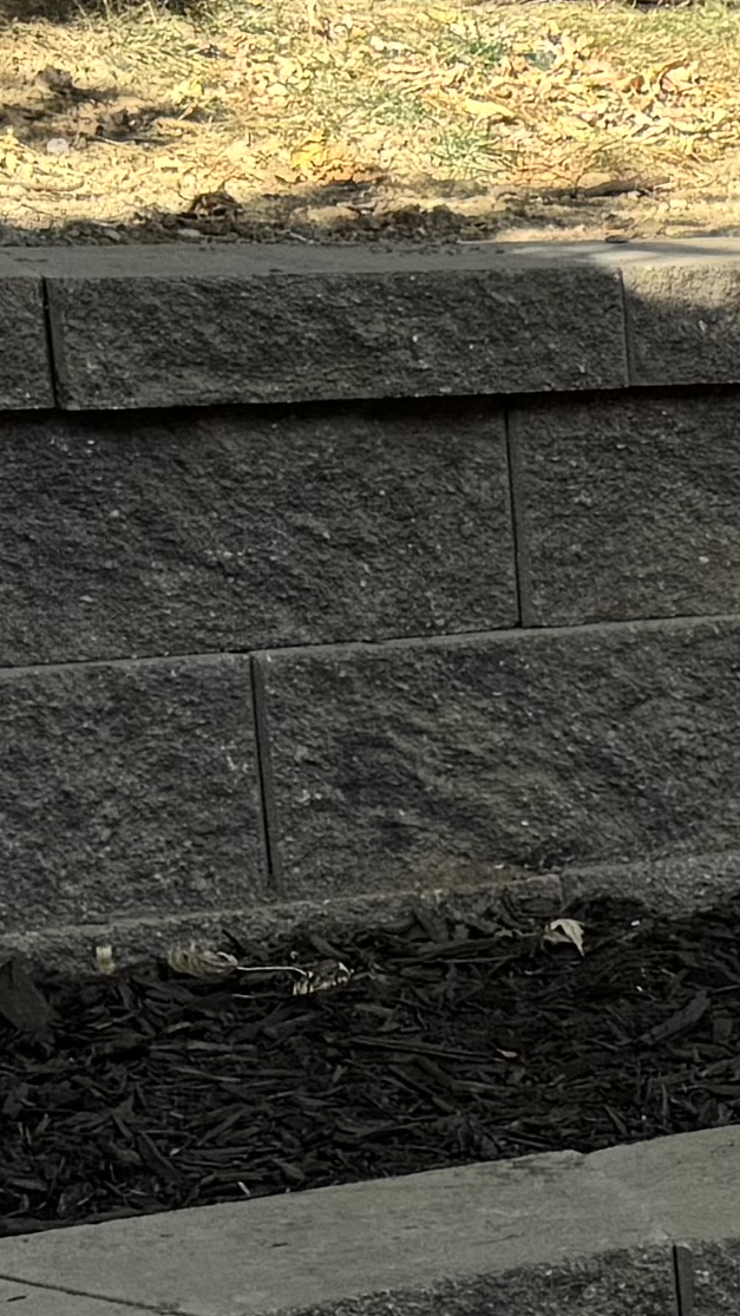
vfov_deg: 15.9
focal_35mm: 134
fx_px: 4675
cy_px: 1152
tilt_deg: -14.5
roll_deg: -1.9
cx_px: 2715
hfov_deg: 7.2
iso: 80
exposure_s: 1/980
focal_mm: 6.76
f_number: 1.78
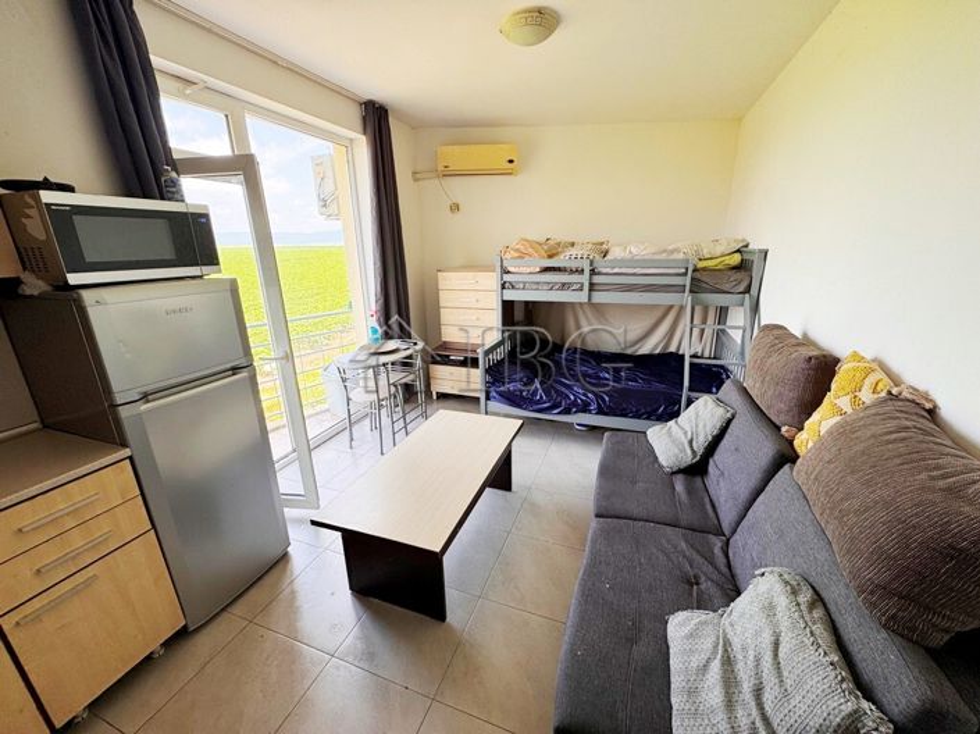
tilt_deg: -16.7
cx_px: 490
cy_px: 367
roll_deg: +1.4
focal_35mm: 14
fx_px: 396
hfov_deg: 102.1
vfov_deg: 85.6
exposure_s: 1/129
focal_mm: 2.22
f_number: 2.2
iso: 40
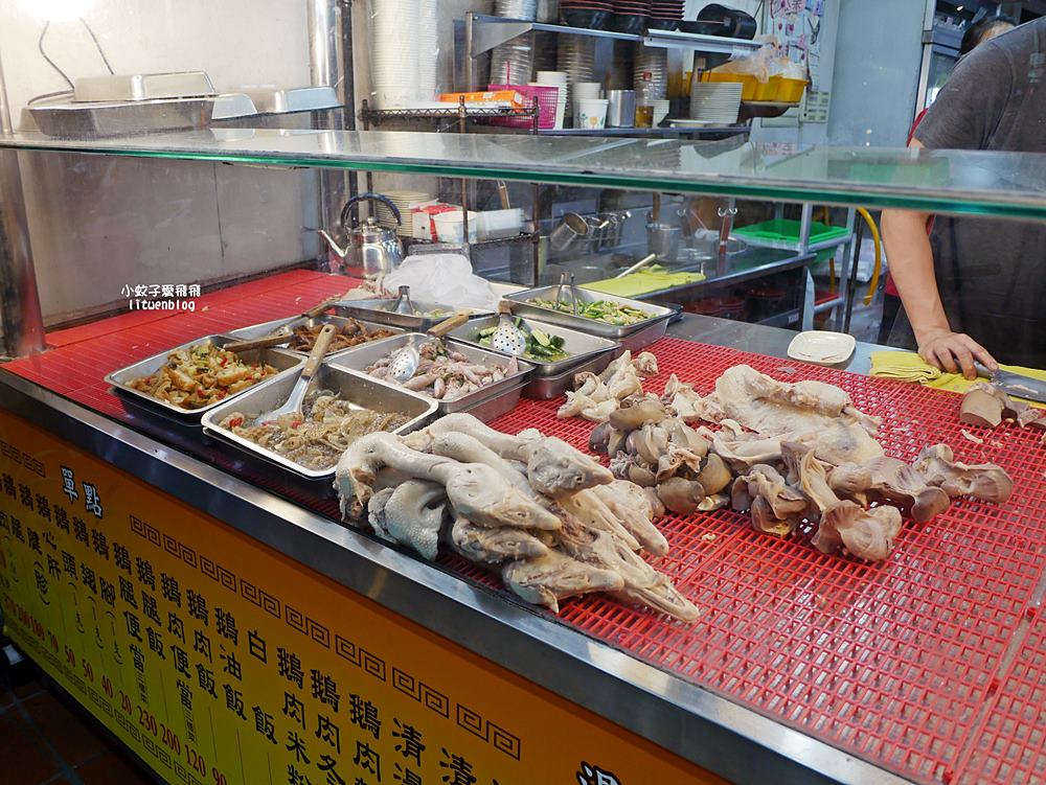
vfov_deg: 49.8
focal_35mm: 28
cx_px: 523
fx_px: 846
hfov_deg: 63.4
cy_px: 392
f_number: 2.5
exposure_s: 1/125
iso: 200
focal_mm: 14
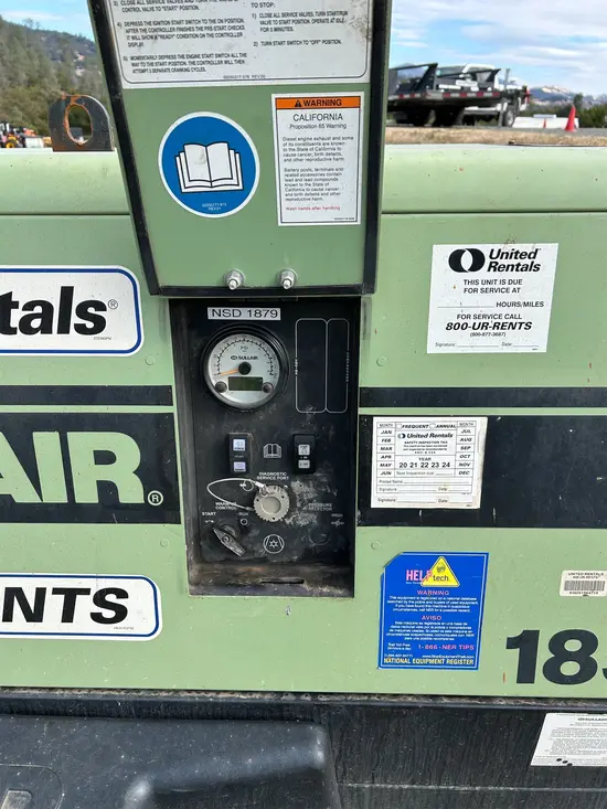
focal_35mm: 26
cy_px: 404
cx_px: 304
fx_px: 608
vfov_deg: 67.3
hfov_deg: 53.1
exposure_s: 1/1779
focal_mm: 5.7
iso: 50
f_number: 1.5
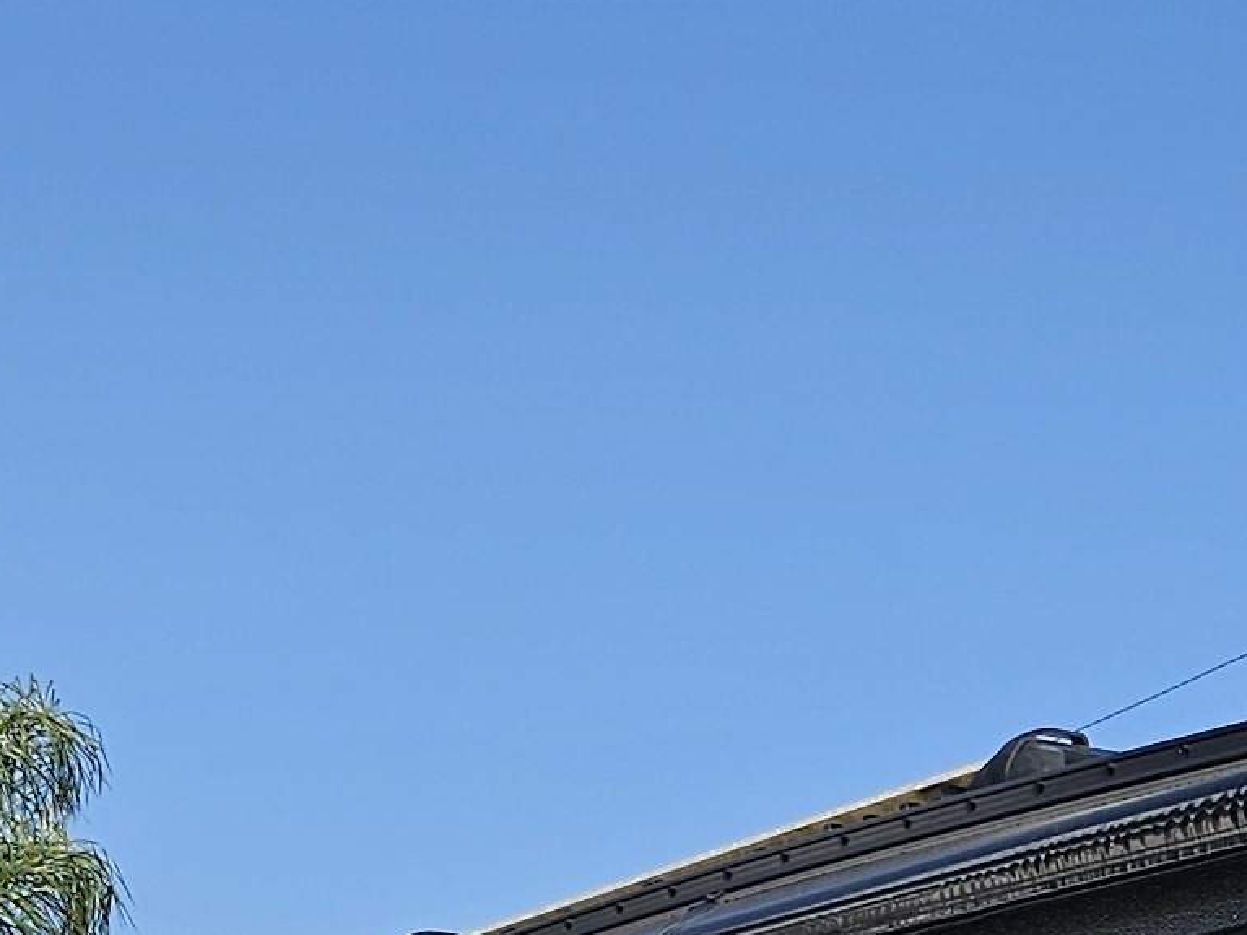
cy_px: 1727
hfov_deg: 14.8
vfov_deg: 11.4
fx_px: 4322
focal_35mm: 120
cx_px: 2086
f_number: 1.7
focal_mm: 6.3
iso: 10
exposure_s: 1/825
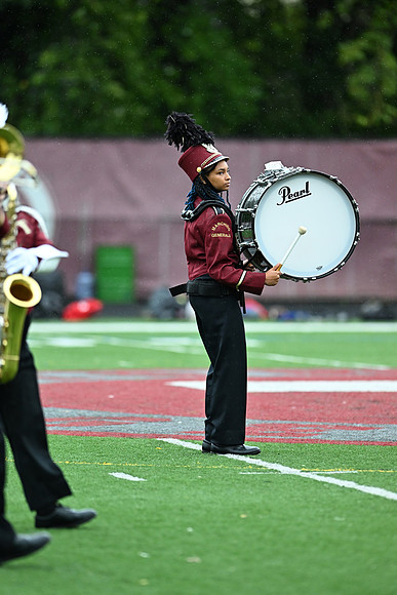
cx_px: 198
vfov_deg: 6.9
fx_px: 4959
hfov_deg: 4.6
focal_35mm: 300
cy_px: 298
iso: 2000
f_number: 2.8
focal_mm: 300
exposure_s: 1/1600
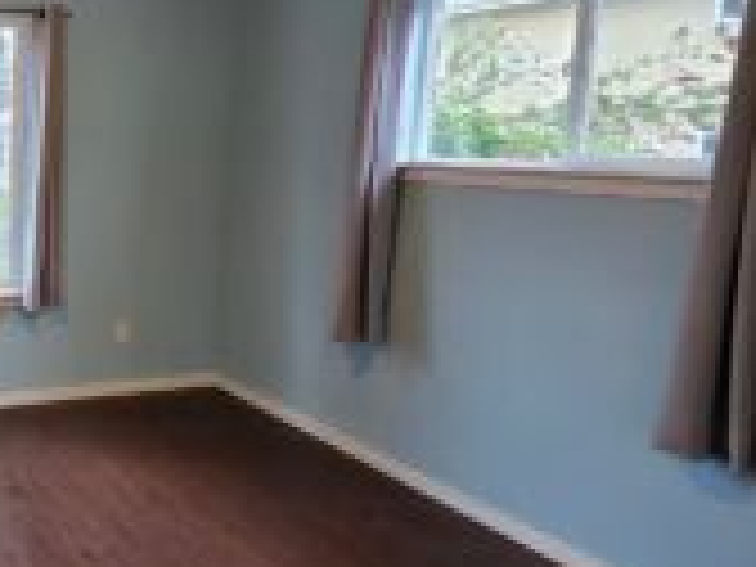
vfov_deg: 45.2
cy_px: 225
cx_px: -40
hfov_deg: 46.2
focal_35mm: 31
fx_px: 677
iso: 400
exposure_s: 1/60
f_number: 1.9
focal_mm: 2.2
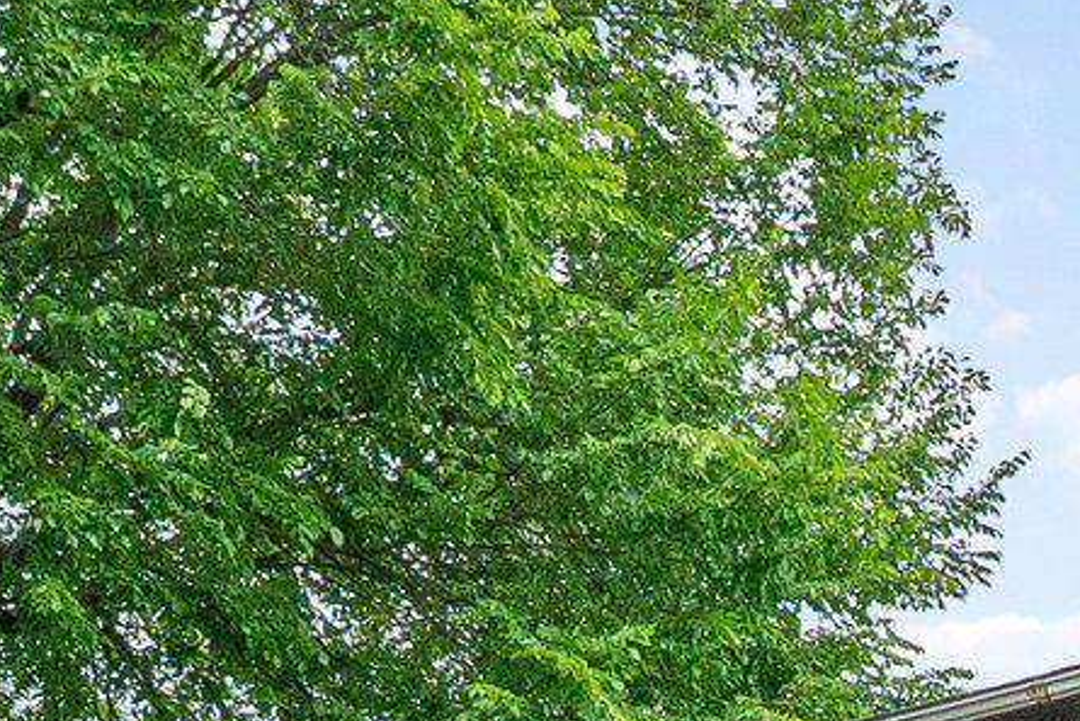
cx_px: 1160
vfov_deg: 17.7
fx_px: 2071
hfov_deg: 27.0
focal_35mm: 69
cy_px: 1086
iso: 400
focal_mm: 10
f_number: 8
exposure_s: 1/640
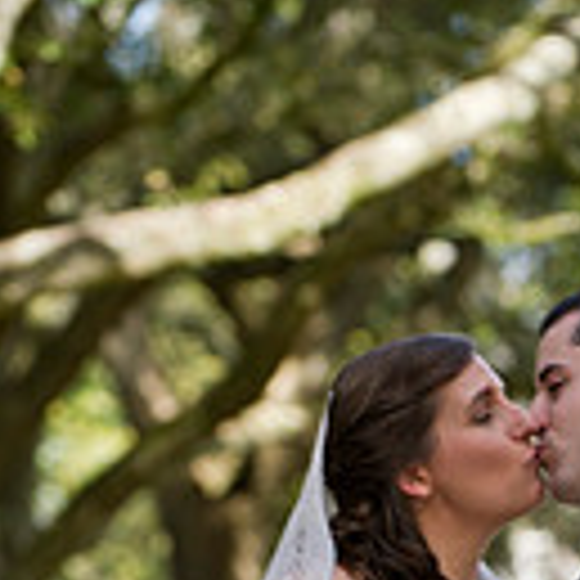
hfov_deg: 4.6
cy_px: 935
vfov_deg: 4.5
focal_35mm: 384
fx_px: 7279
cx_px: 632
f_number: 3.5
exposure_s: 1/200
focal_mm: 130
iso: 100
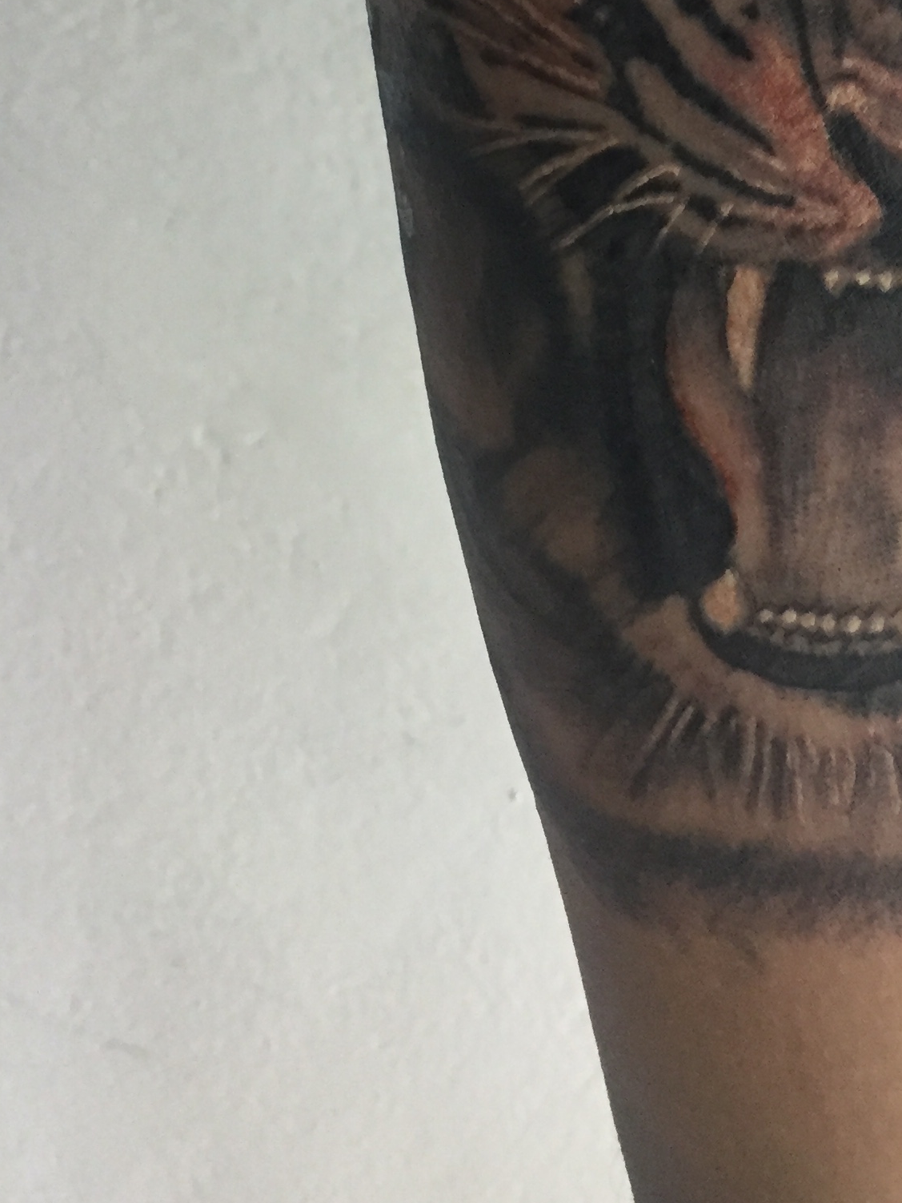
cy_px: -73
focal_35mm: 63
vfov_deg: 28.3
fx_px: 2188
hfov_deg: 22.3
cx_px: 931
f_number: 2.2
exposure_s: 1/30
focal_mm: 4.15
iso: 160
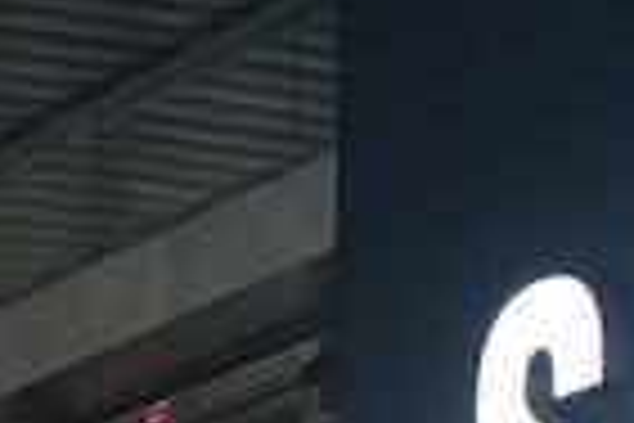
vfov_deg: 5.0
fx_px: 4719
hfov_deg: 7.7
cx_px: 607
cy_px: 952
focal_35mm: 268
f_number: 5
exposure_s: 1/200
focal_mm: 37
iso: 1250
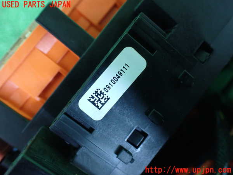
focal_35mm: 30
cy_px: 88
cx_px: 116
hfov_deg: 60.0
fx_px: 202
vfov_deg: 46.8
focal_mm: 5.4
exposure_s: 1/40
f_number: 2.3
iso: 800
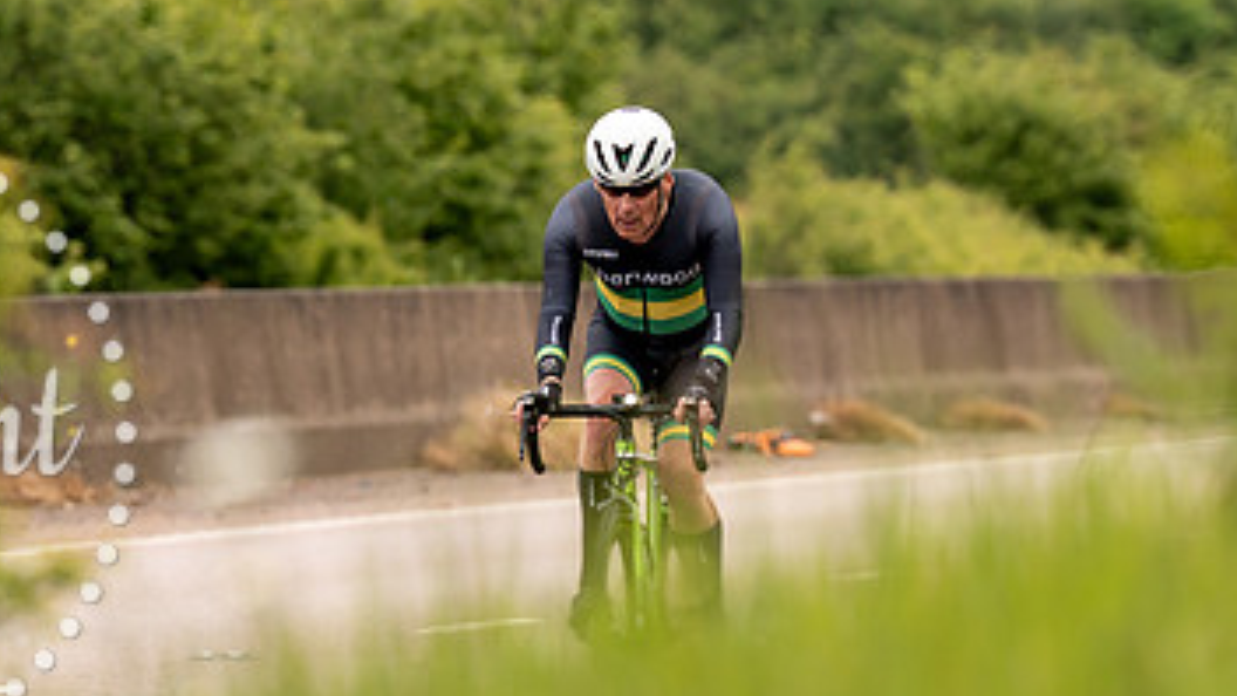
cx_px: 547
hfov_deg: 3.6
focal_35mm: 600
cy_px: 229
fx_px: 19680
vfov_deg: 2.0
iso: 125
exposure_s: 1/1000
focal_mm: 200
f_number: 4
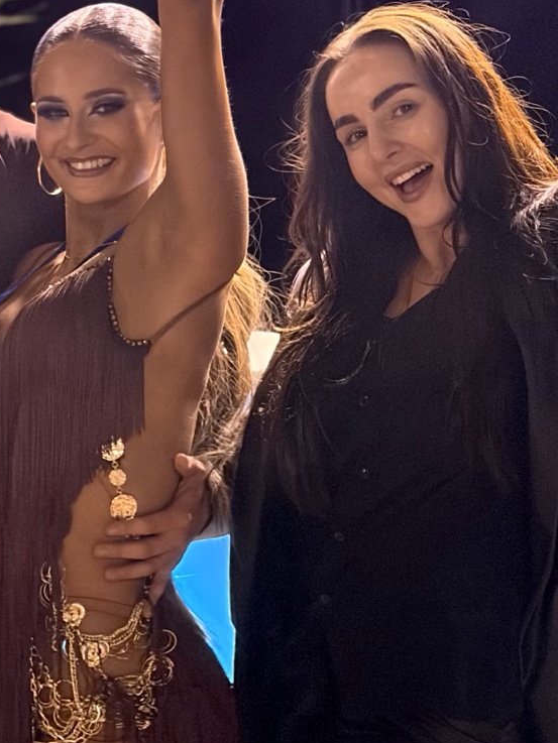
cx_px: 36
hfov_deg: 11.6
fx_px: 2729
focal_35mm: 127
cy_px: 197
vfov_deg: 15.5
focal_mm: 5.96
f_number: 1.6
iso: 400
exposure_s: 1/30
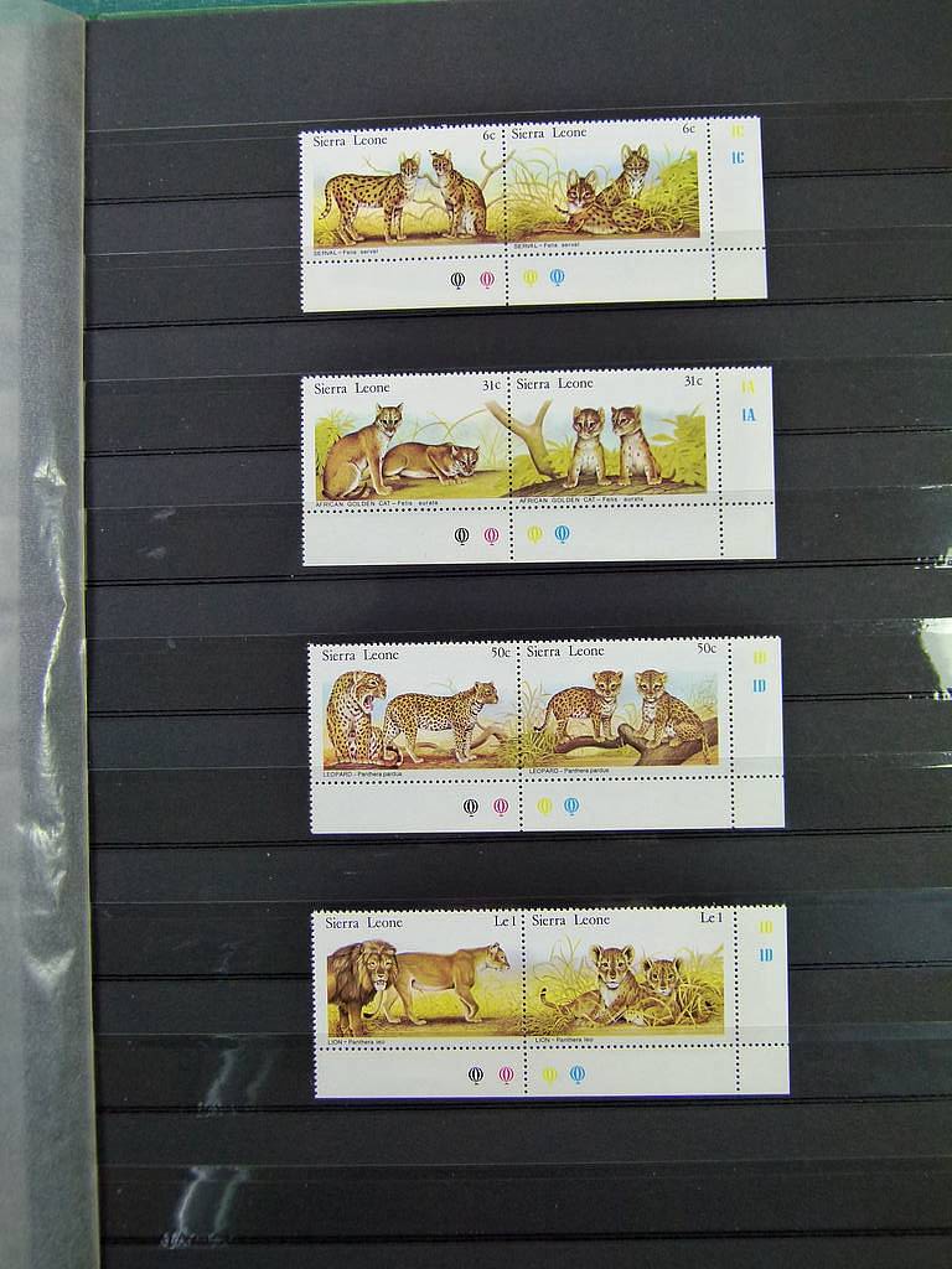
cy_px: 634
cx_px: 476
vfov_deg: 51.4
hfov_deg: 39.7
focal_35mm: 36
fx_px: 1320
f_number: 3.1
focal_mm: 6.5
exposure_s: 1/100
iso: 160
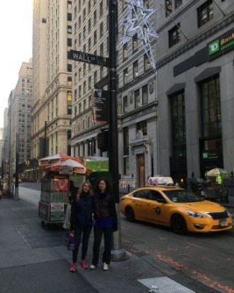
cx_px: 115
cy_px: 151
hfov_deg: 47.1
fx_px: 268
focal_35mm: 31
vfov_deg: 57.2
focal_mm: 4.15
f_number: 2.2
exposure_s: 1/60
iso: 32
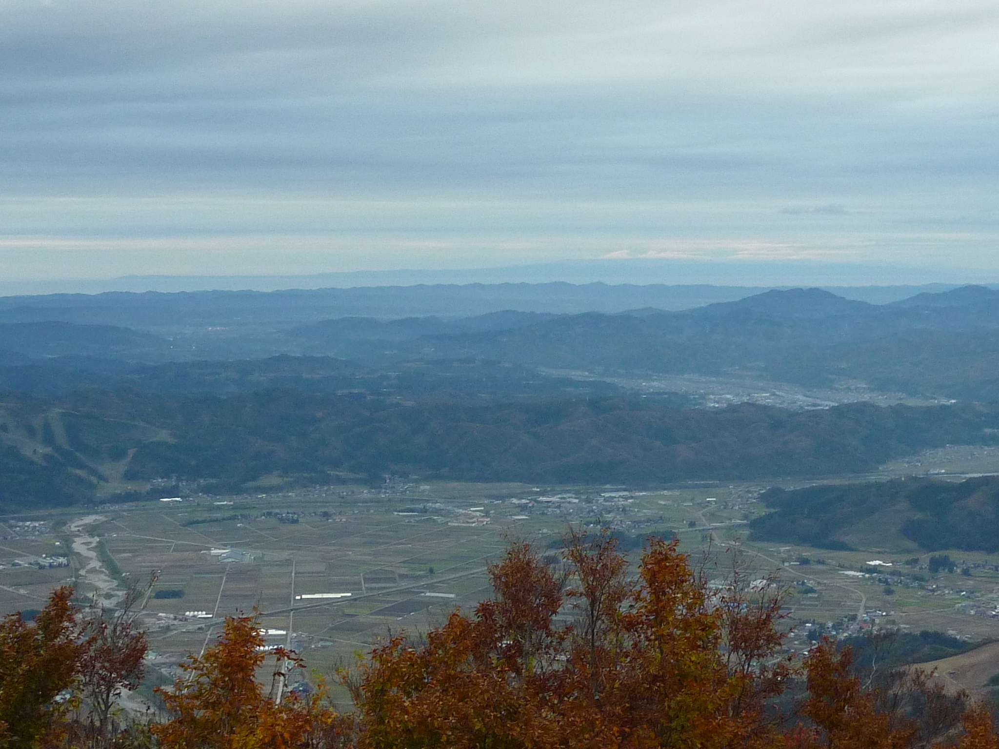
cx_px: 500
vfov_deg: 20.7
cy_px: 374
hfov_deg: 27.4
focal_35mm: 71
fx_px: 2049
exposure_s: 1/30
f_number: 3.6
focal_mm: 6.5
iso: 200
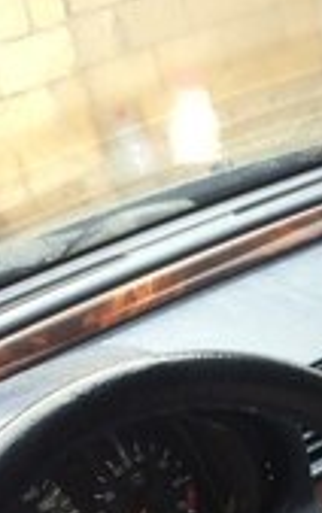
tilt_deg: -32.5
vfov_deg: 21.5
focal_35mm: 90
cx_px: 292
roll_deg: +10.9
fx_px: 1260
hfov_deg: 14.4
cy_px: 601
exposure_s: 1/50
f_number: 2.2
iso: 50
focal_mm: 4.15
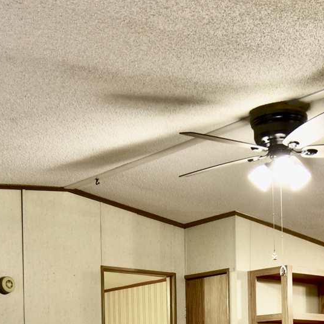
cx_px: 196
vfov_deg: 21.5
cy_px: 414
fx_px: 773
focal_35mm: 73
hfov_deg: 23.6
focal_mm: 10
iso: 200
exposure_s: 1/6
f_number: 5.6
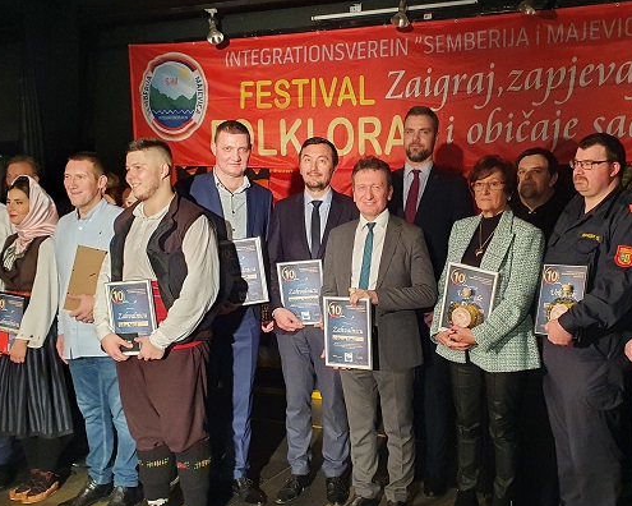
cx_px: 373
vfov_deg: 36.4
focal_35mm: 41
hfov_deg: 44.6
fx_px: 767
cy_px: 289
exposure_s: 1/100
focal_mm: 4.32
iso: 640
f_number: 2.4
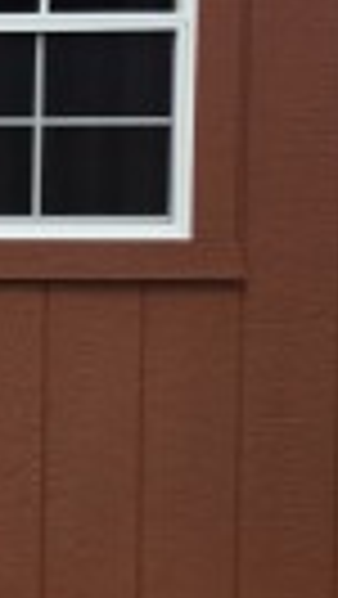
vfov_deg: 17.5
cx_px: -798
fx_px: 1924
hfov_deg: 8.0
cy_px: 94
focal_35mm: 121
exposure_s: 1/4434
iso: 80
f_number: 1.7
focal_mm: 6.3
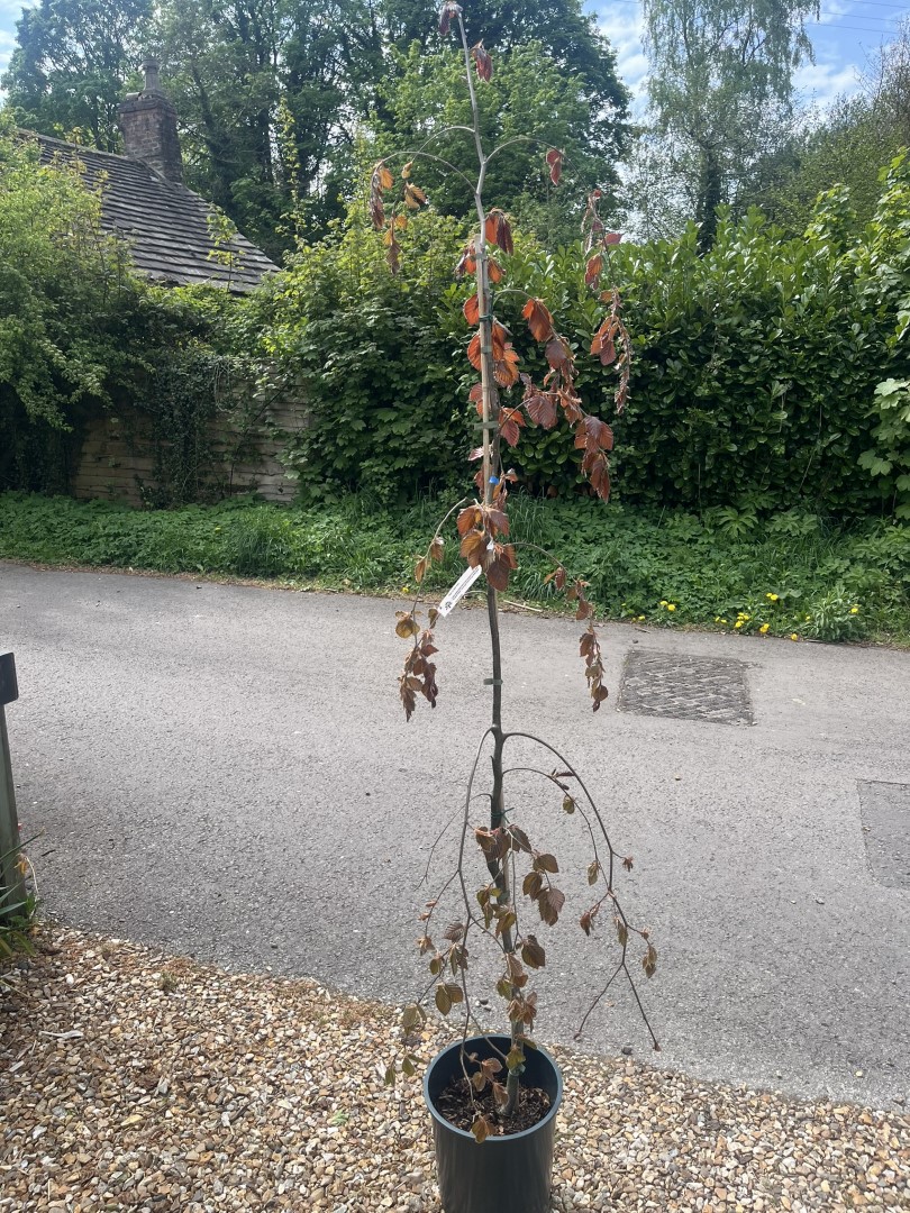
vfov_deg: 67.3
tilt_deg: -14.6
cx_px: 455
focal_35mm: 26
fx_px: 911
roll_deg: -1.9
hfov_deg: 53.1
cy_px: 606
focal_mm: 5.1
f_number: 1.6
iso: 50
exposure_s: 1/1721
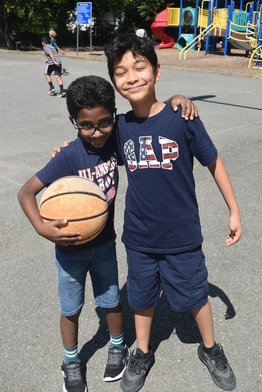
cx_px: 131
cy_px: 196
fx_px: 442
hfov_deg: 33.0
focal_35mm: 40
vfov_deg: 47.9
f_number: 6.3
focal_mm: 27
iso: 400
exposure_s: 1/1600
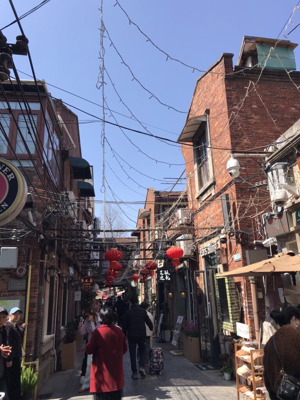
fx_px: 324
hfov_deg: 49.7
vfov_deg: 63.4
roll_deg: +1.9
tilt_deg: +17.7
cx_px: 150
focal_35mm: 28
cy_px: 200
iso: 20
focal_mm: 3.99
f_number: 1.8
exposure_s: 1/1244
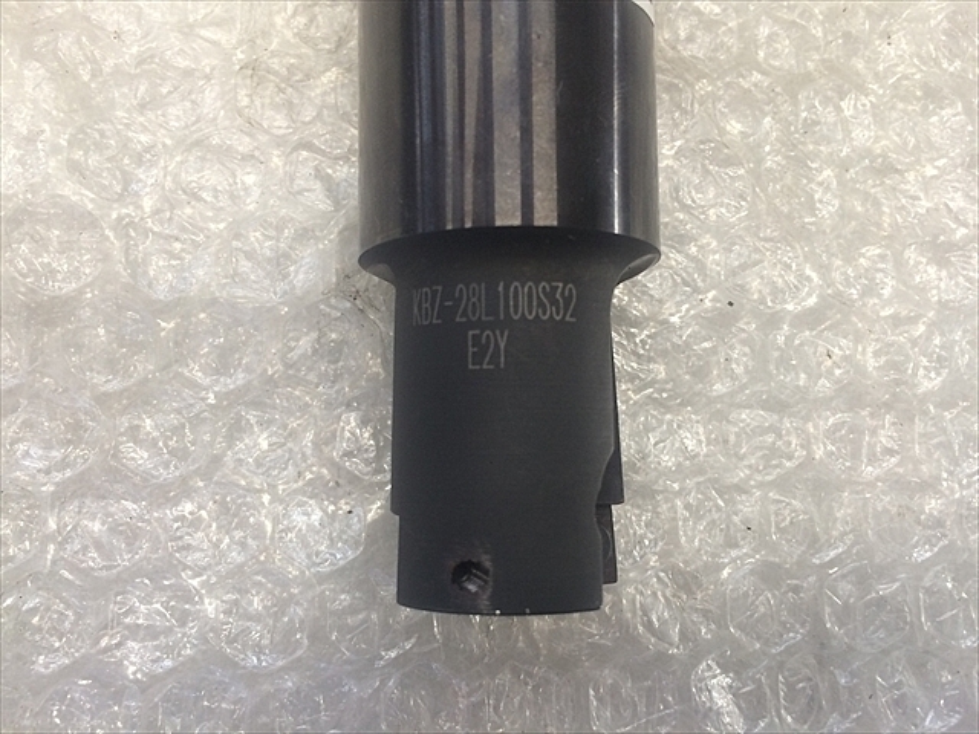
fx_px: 820
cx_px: 490
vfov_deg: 48.2
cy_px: 367
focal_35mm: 29
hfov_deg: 61.7
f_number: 2.2
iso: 64
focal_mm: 4.15
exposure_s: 1/30
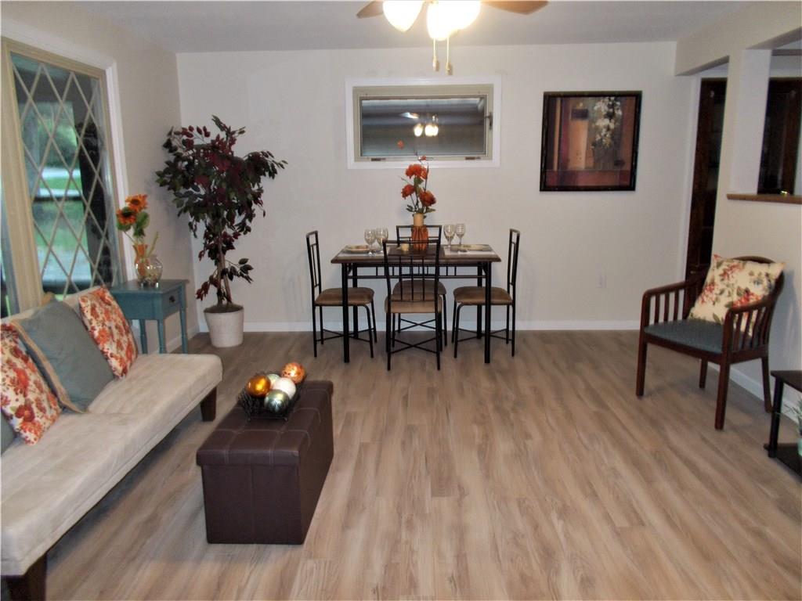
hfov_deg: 67.3
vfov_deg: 53.1
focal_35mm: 26
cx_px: 401
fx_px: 602
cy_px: 300
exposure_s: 1/25
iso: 250
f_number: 3.2
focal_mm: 4.6
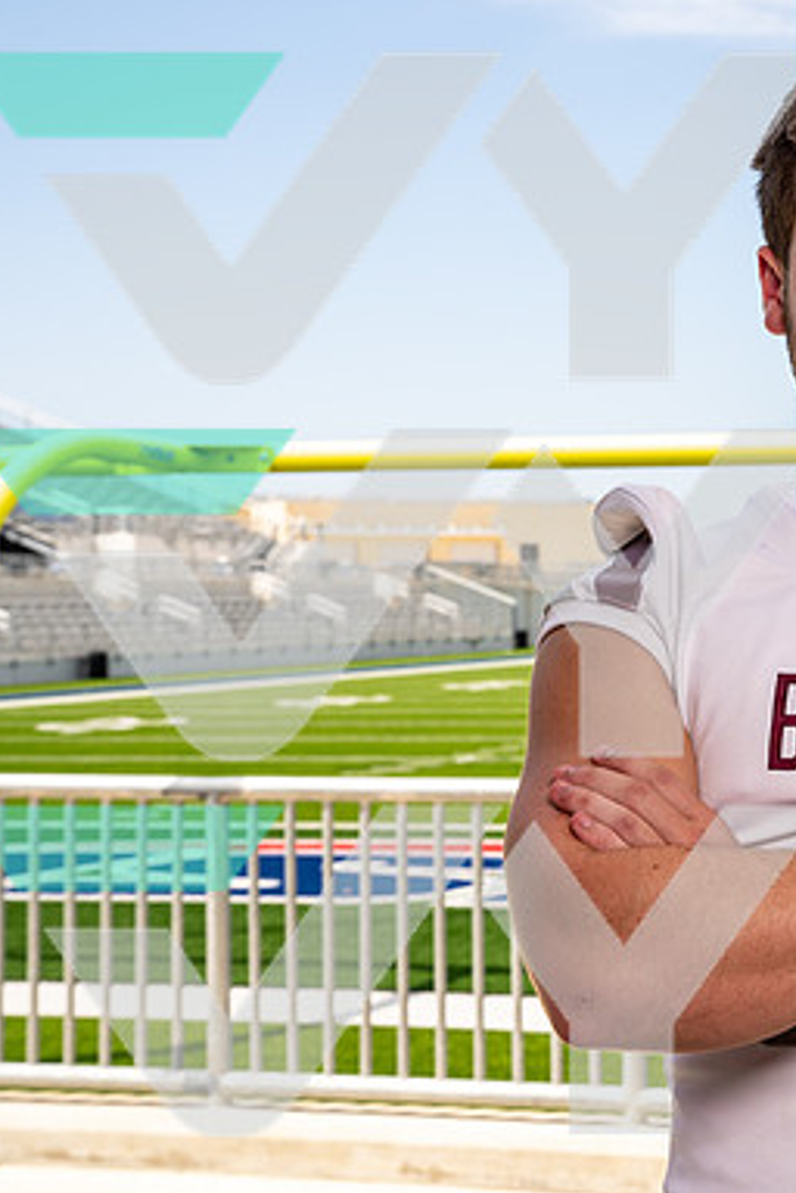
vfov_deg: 28.5
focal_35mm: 71
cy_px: 595
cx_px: 762
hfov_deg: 18.8
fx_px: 2355
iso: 100
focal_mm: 47
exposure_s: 1/125
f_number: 9
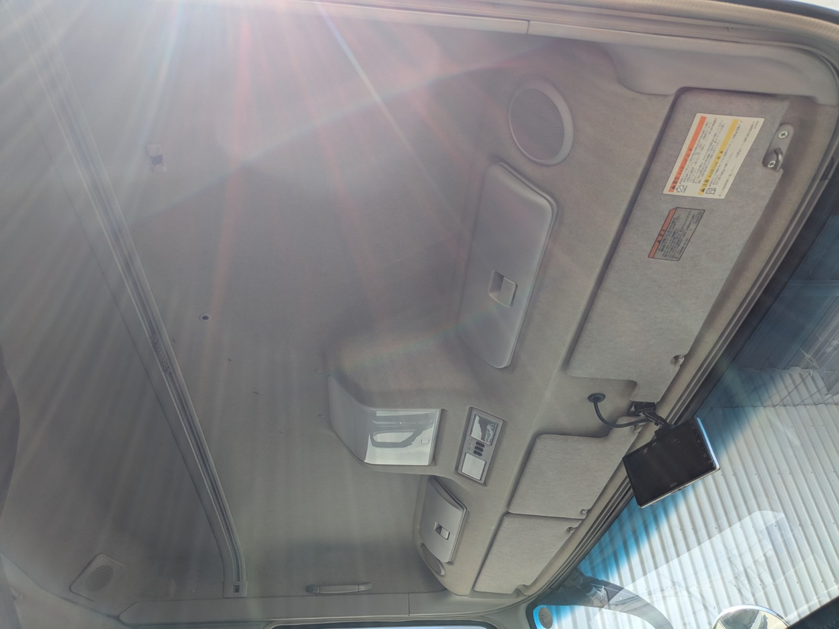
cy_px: 314
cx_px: 420
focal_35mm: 27
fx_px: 654
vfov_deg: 51.4
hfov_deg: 65.3
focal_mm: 4.38
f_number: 1.73
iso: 42
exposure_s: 1/585
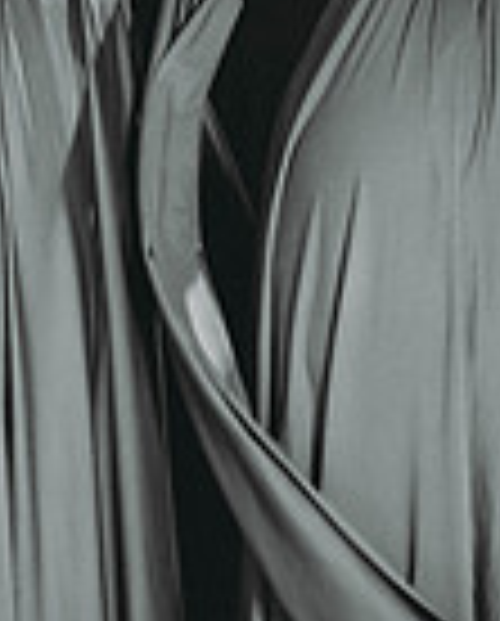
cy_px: -153
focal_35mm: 259
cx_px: 205
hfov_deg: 6.0
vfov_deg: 7.4
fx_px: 4775
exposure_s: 1/160
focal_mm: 85
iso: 2000
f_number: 2
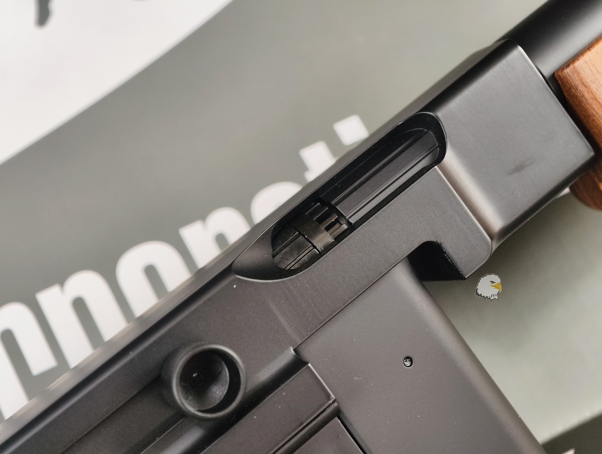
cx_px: 301
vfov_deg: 17.4
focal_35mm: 85
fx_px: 1481
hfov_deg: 23.0
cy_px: 227
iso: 667
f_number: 2.67
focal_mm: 22.48
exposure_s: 1/20
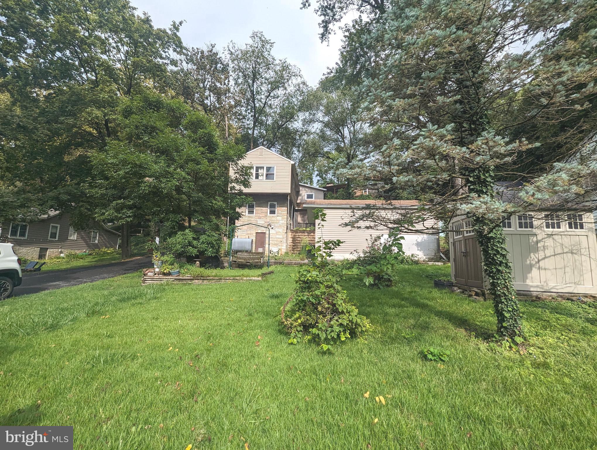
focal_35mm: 13
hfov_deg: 106.1
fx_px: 225
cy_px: 225
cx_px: 298
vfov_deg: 90.1
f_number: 2.2
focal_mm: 1.95
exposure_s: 1/1938
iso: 50
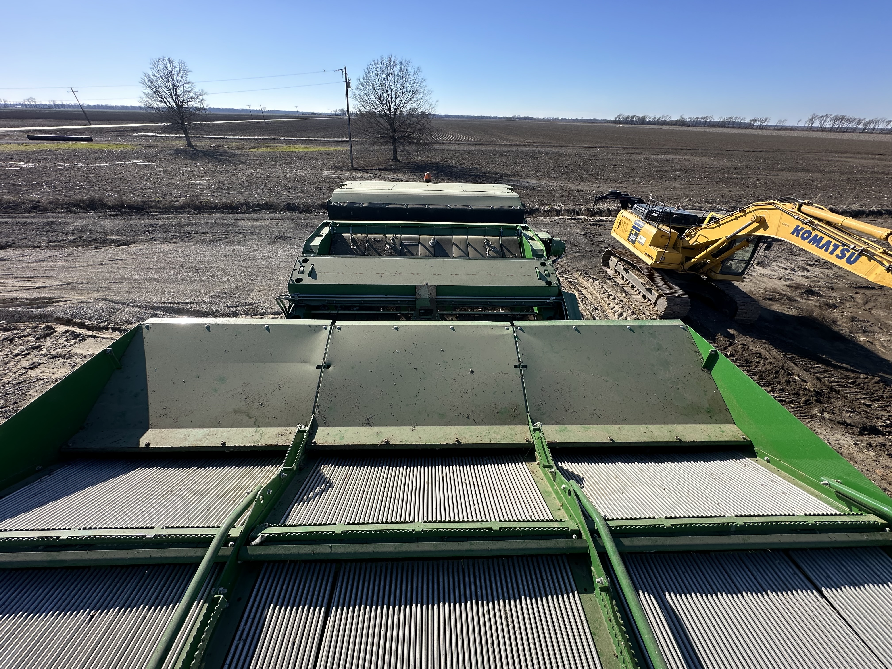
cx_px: 446
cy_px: 334
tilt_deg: -29.7
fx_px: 361
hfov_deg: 102.1
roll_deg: +0.0
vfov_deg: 85.7
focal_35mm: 14
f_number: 2.2
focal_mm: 2.22
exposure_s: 1/1024
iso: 50
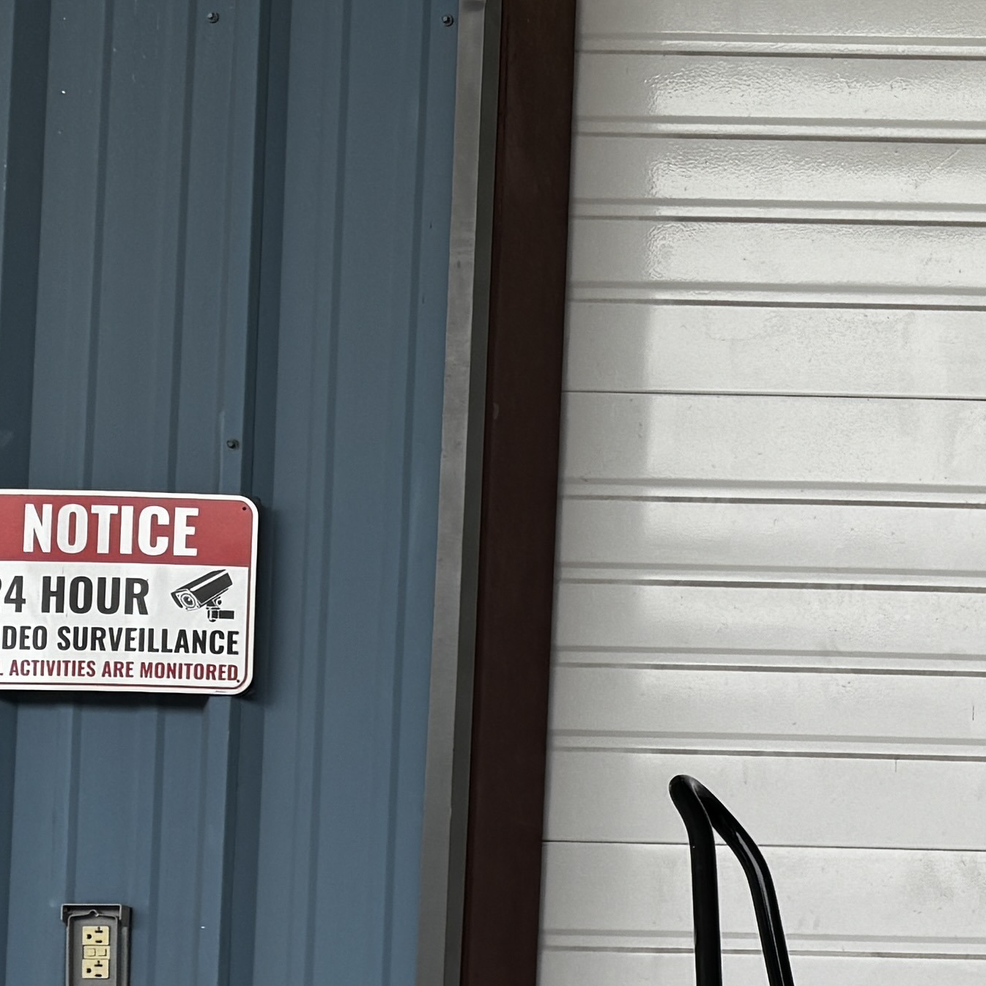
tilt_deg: +1.6
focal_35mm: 90
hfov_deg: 15.9
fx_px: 2900
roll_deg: -0.9
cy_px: 1130
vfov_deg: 18.4
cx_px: 1863
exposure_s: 1/598
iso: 80
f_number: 1.78
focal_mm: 6.76
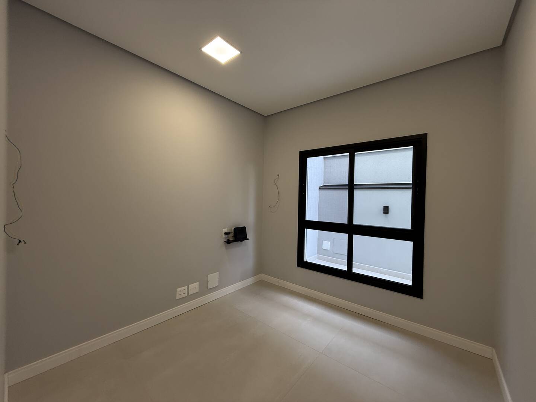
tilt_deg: -0.2
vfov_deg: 85.7
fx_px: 217
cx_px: 268
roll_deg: -1.5
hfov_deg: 102.1
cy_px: 201
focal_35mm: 14
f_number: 2.2
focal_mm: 2.22
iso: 125
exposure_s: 1/120
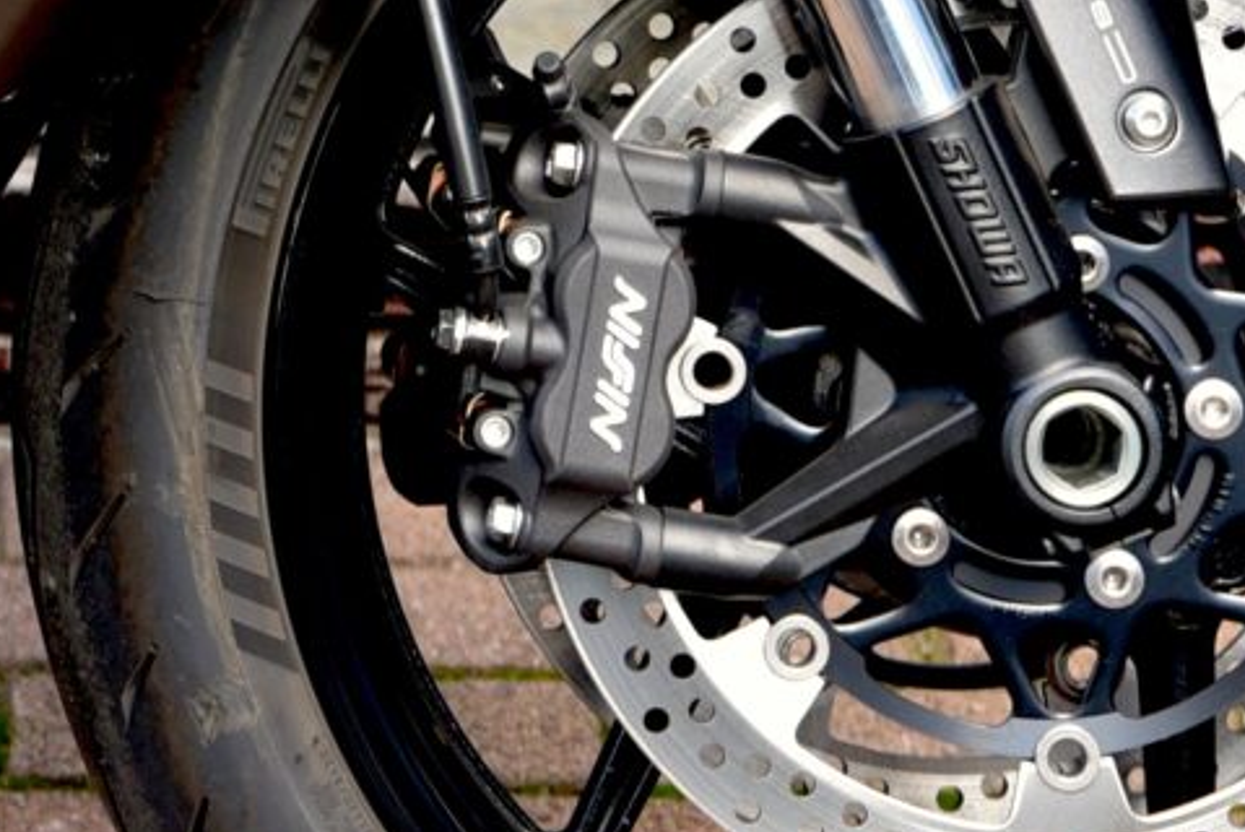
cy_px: -696
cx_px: -1240
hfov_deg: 6.4
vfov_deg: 4.4
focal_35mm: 310
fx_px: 10727
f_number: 4.5
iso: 200
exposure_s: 1/80
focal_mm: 58
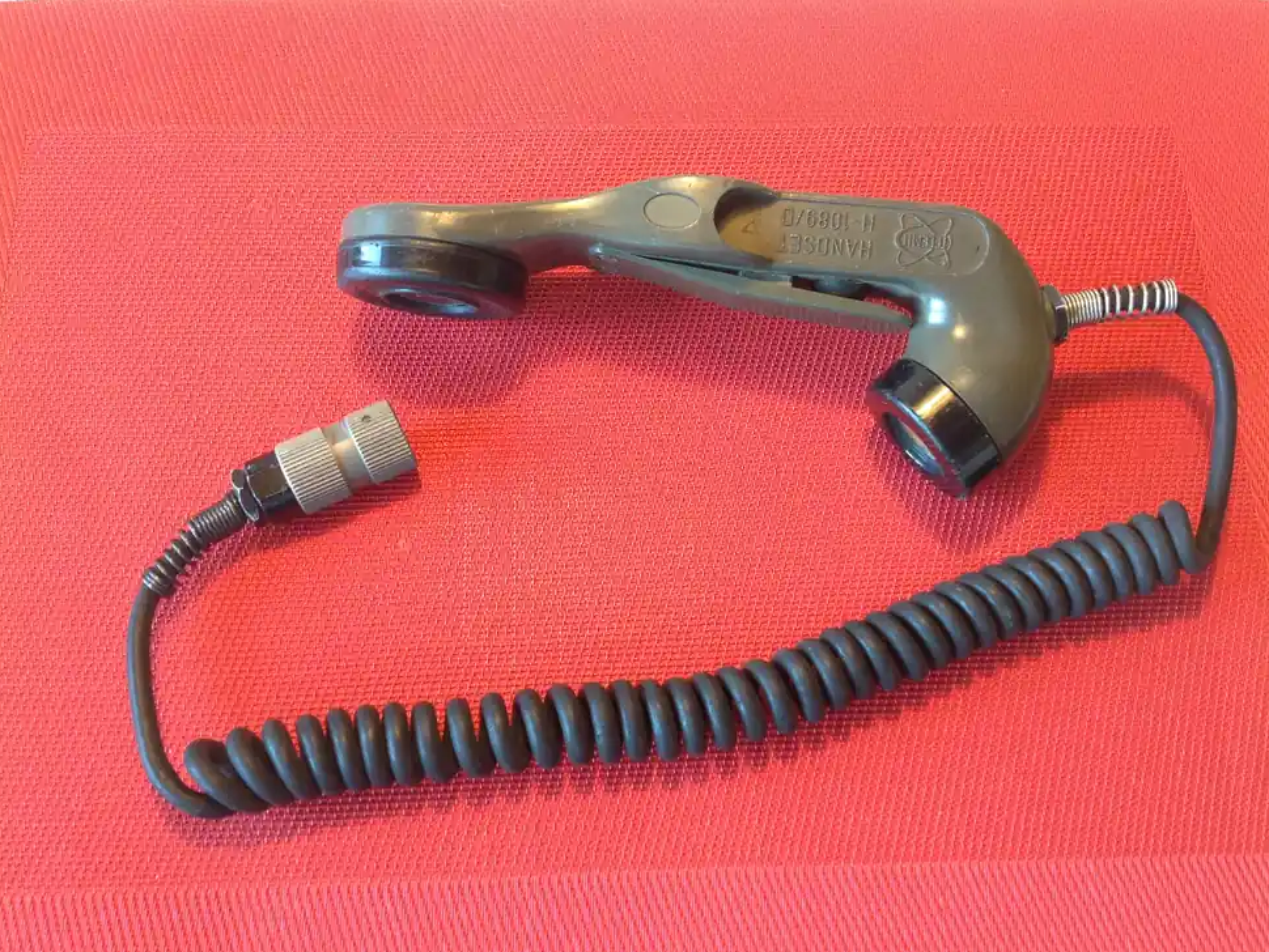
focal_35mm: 36
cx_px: 636
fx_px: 1320
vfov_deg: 39.7
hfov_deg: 51.3
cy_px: 486
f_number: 2.4
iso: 125
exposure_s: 1/15
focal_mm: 4.28
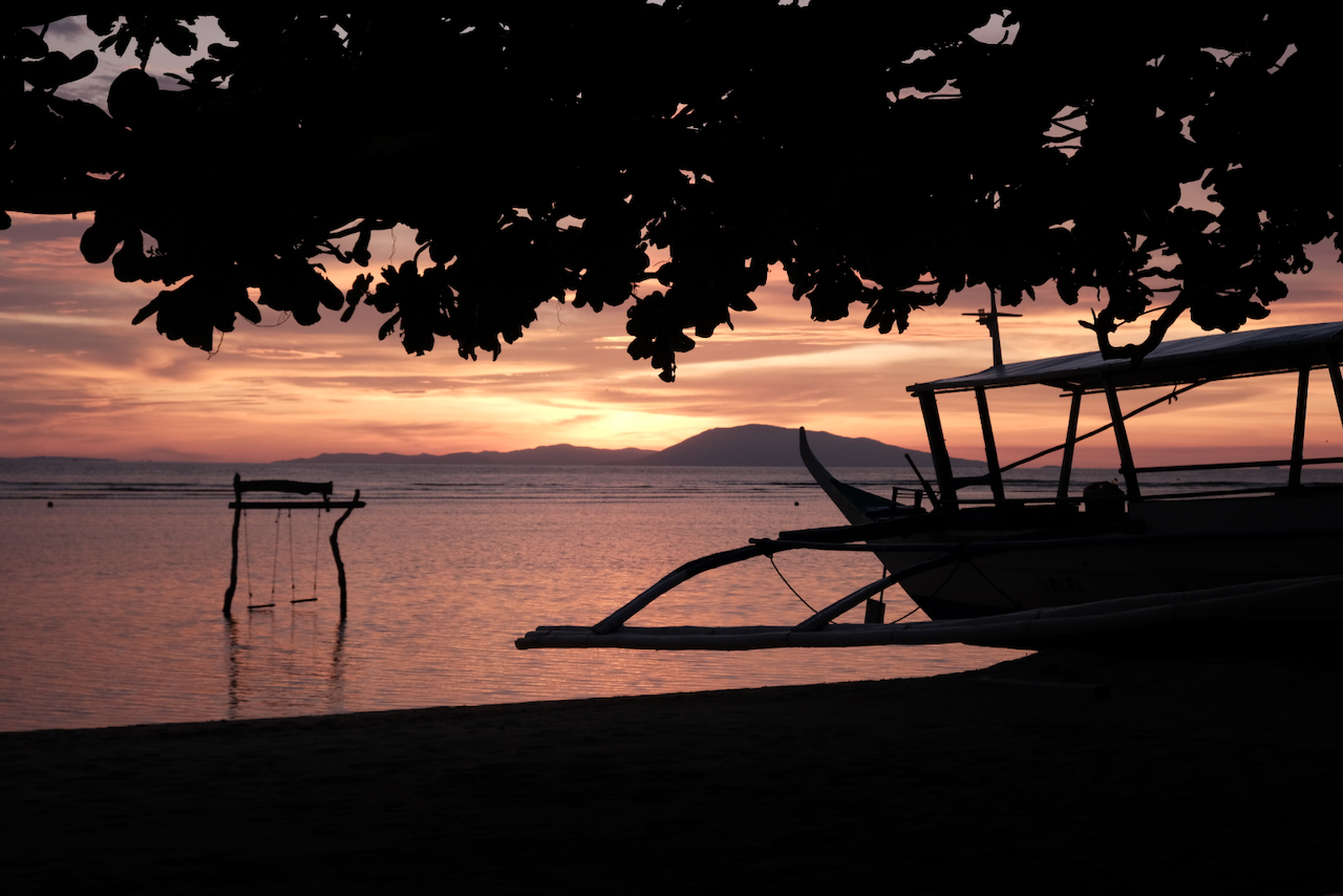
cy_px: 448
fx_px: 2089
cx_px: 672
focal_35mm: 56
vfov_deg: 24.2
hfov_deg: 35.6
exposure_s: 1/180
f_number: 7.1
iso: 800
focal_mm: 37.4
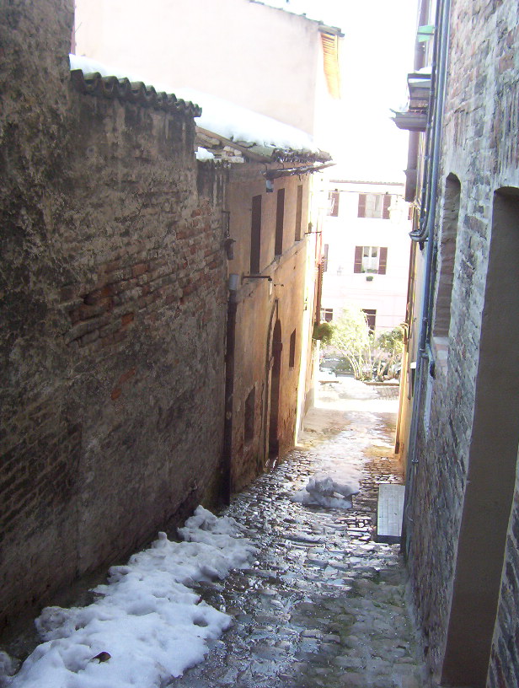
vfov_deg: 51.2
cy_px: 344
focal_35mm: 36
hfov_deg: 39.8
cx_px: 260
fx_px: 717
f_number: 2.76
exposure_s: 1/139
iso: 100
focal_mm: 5.54
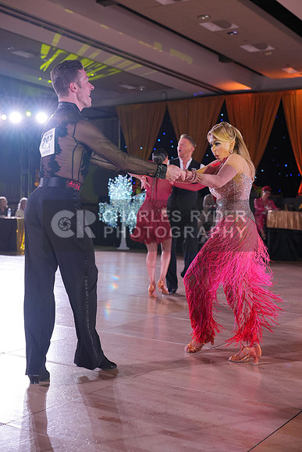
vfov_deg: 39.6
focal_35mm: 50
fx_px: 629
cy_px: 226
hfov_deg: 27.0
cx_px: 151
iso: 1600
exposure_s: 1/400
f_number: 4
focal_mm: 50
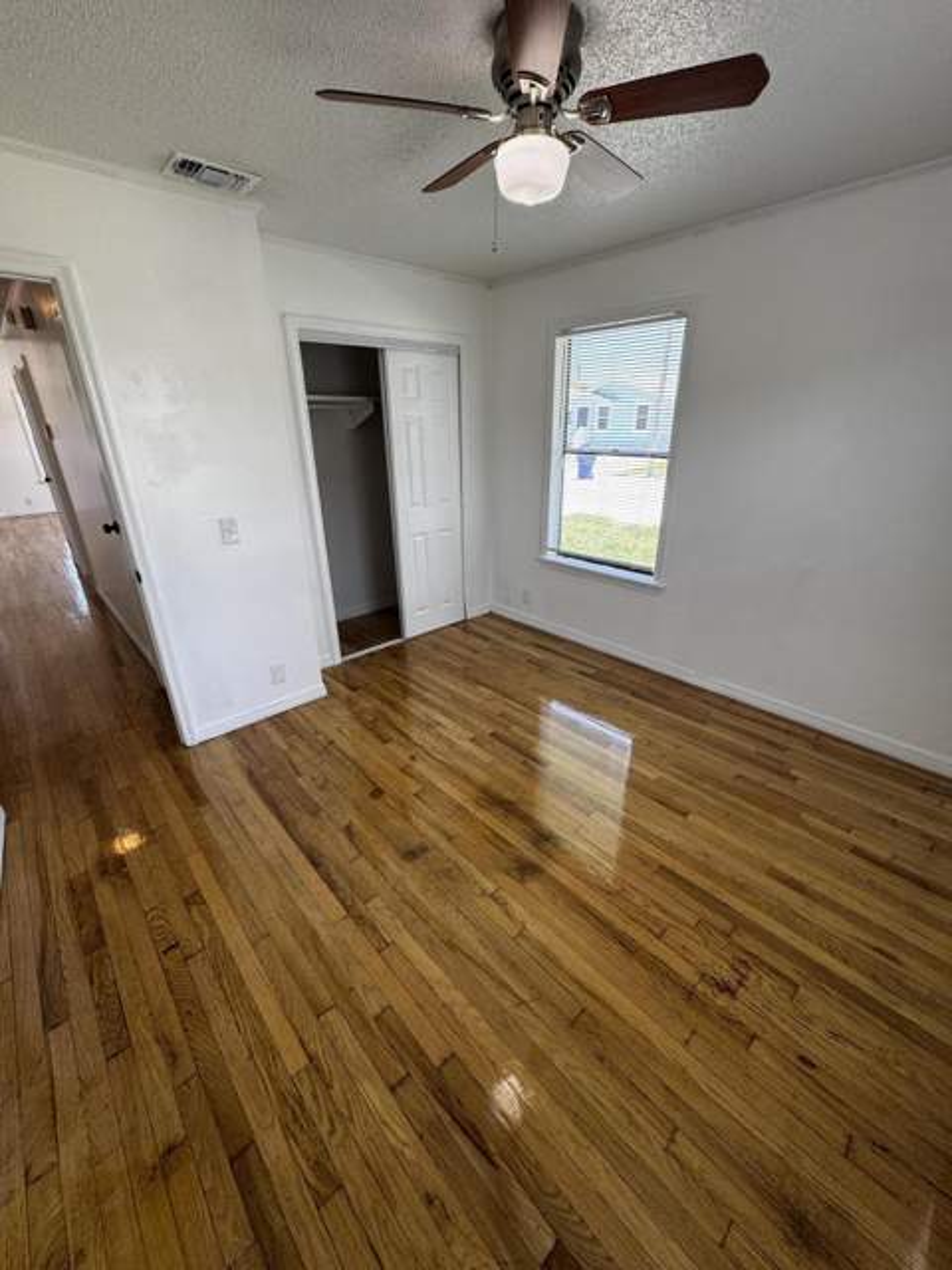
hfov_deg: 85.7
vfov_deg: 102.1
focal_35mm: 14
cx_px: 476
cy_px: 635
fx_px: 513
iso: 80
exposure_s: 1/120
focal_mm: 2.22
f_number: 2.2
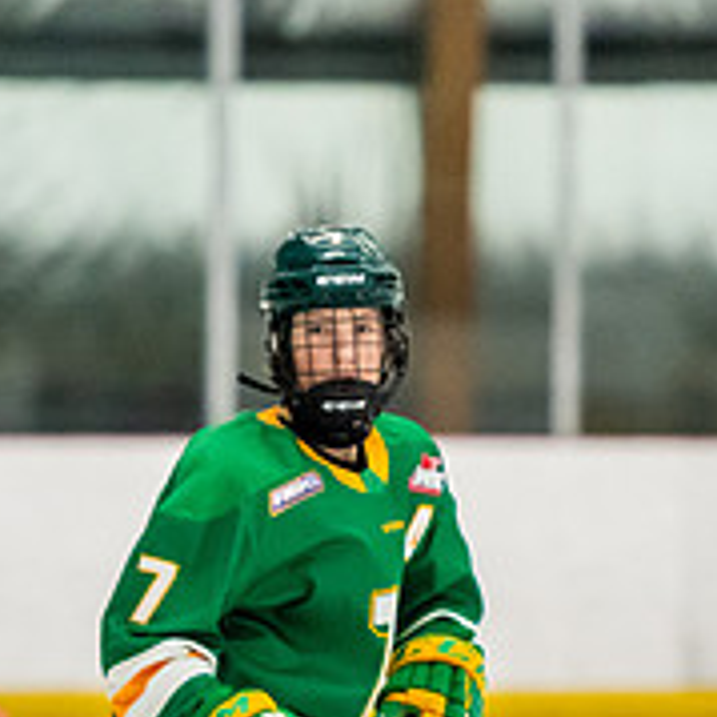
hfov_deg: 2.4
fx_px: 16802
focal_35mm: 717
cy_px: 836
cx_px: 520
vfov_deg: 2.4
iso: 3200
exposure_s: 1/800
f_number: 2.8
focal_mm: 190
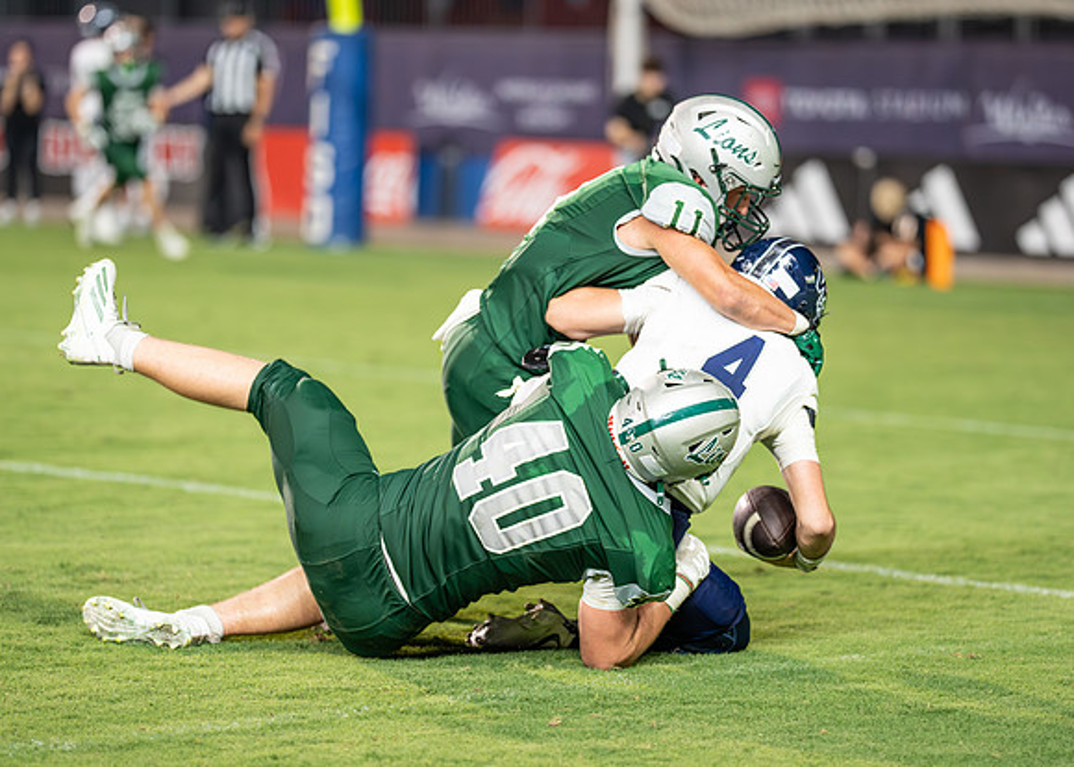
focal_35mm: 153
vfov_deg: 9.4
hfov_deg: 13.1
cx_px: 603
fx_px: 4669
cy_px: 383
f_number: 1.8
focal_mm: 135
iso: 1600
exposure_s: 1/1600
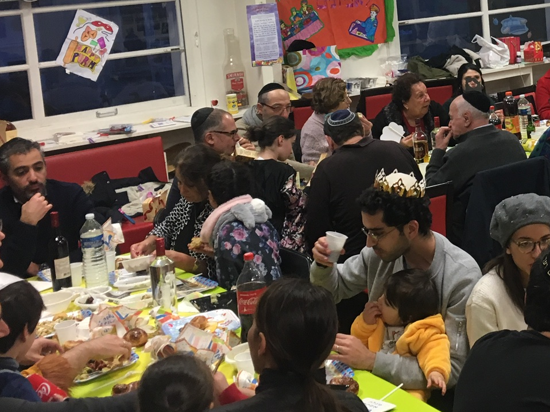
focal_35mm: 62
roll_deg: +3.6
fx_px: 985
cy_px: 55
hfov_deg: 29.9
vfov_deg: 23.1
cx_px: 496
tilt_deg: -7.0
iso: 100
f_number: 2.2
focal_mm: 4.15
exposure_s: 1/33
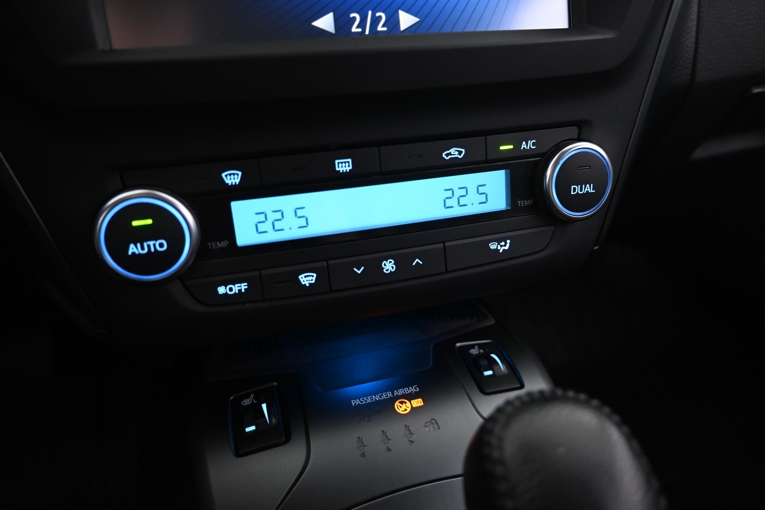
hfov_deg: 73.7
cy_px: 255
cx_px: 382
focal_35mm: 24
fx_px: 510
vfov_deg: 53.1
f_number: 3.5
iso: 2000
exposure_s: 1/25
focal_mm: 16
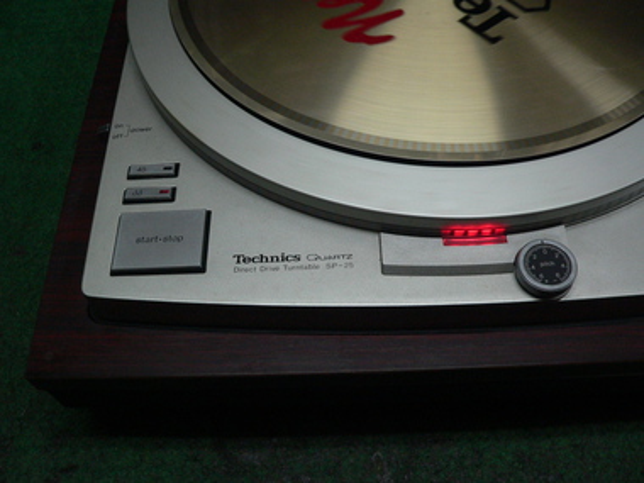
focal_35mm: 36
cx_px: 322
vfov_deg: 39.7
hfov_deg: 51.4
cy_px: 242
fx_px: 670
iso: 200
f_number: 2.8
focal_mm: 6
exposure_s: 1/60
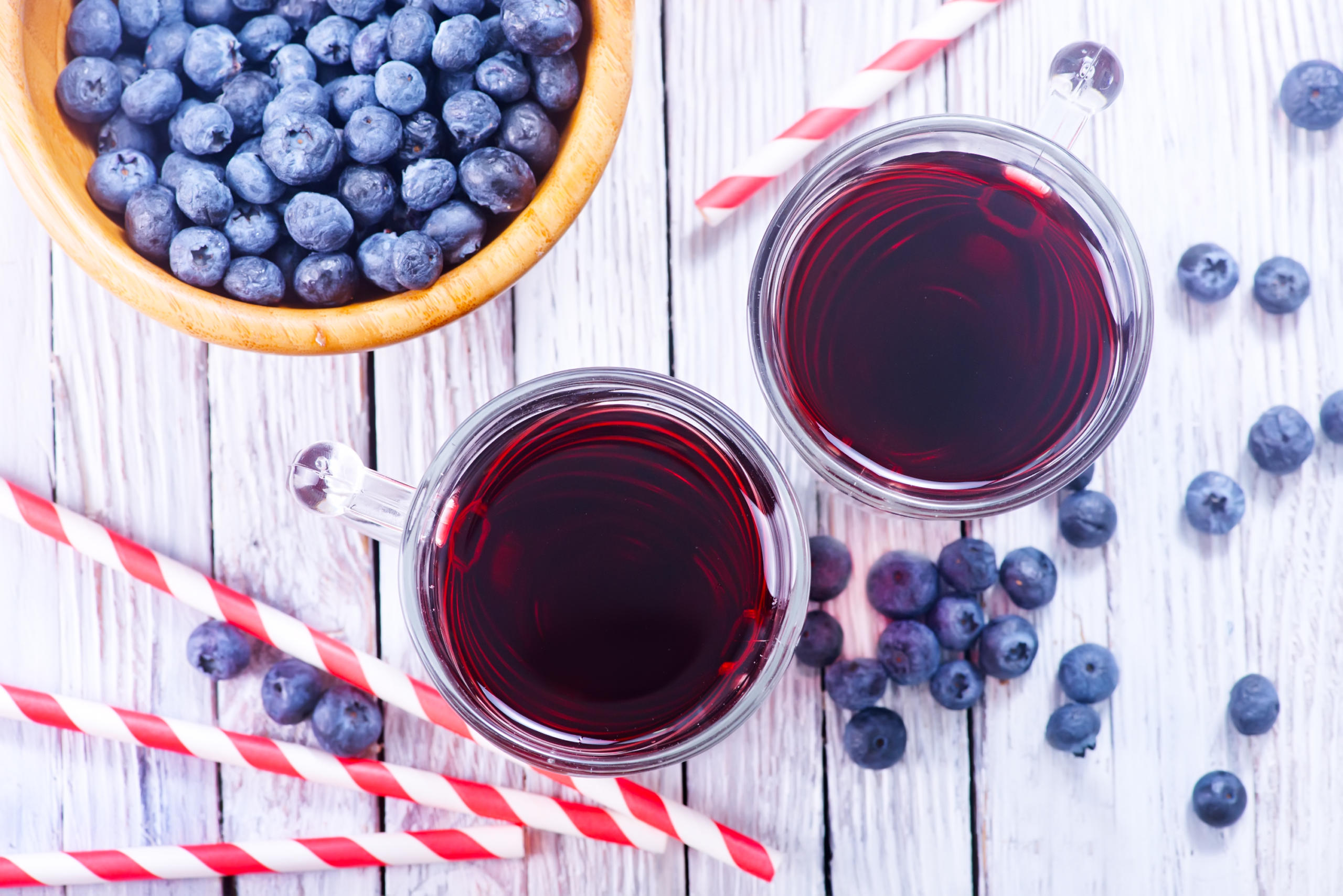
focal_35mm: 105
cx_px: 672
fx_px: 3918
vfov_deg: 13.0
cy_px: 448
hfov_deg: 19.5
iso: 500
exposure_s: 1/250
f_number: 14
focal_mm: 105
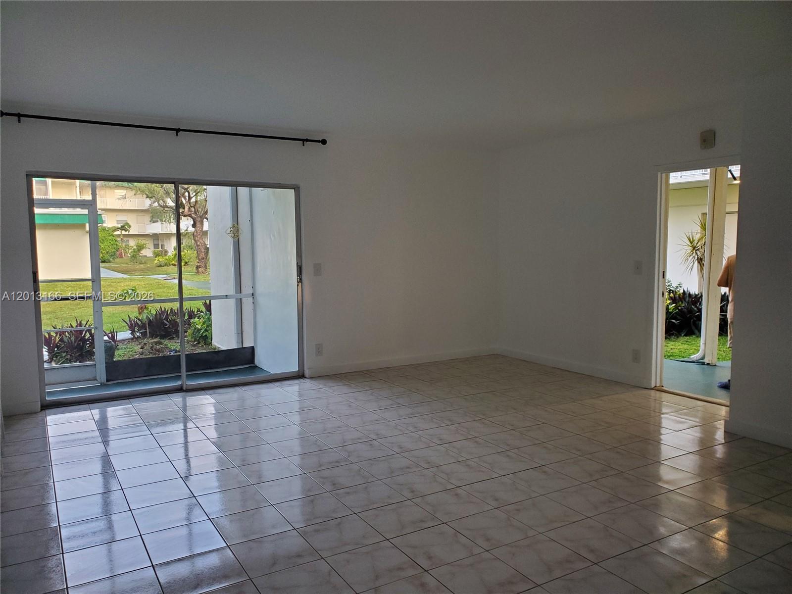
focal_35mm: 26
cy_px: 297
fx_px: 595
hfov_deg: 67.3
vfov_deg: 53.1
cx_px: 396
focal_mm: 4.3
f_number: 2.4
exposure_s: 1/120
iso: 200
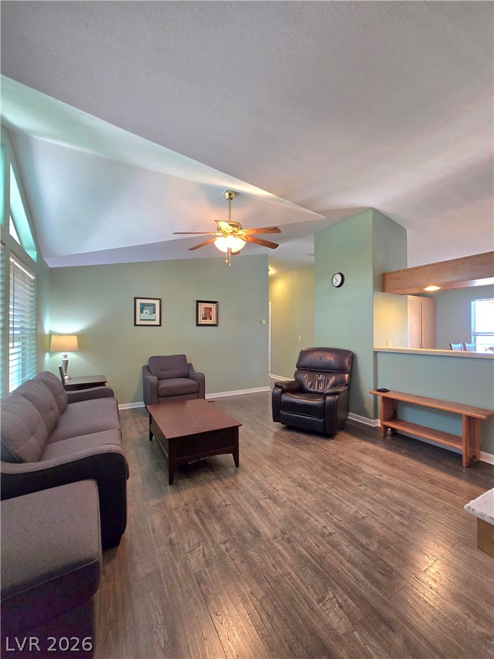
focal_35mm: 13
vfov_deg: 106.2
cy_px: 330
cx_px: 247
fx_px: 247
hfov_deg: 89.9
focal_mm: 2.2
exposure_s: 1/60.2
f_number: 2.2
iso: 160
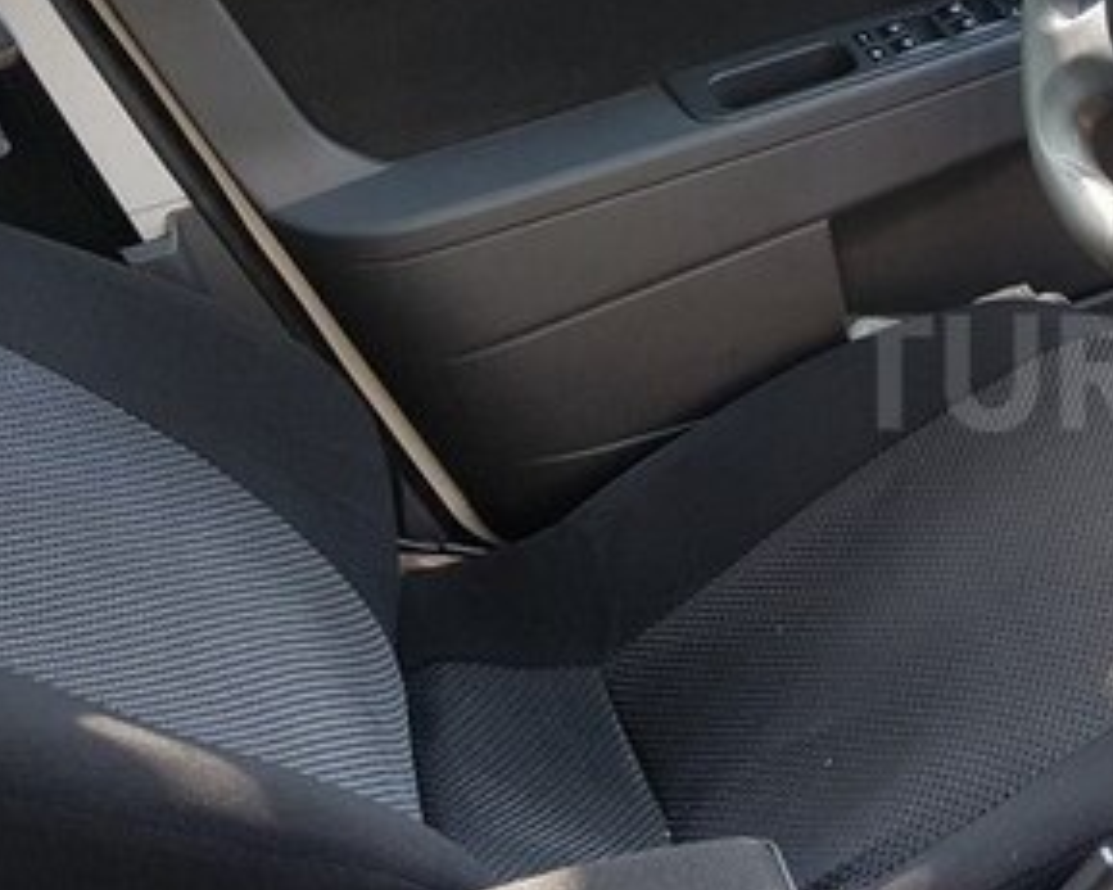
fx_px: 1910
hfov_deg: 29.2
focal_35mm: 58
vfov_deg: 26.2
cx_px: 1240
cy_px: 372
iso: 64
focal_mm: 4.2
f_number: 1.7
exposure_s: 1/100
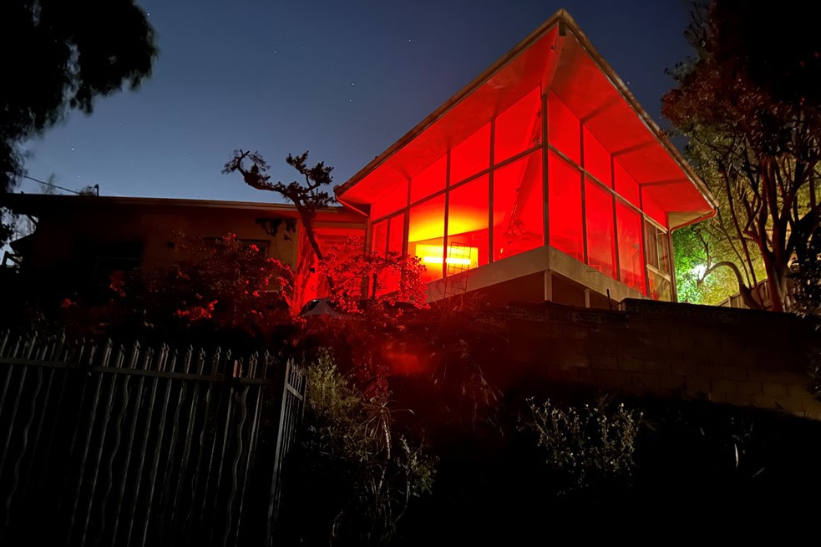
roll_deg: -1.9
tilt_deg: +17.5
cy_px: 306
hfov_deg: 69.4
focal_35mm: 26
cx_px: 420
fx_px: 593
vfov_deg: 49.4
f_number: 1.78
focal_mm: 6.86
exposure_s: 1/2
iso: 4000
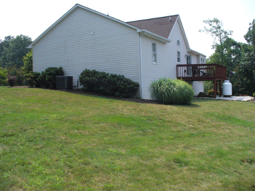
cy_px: 96
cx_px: 128
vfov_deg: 38.7
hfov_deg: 50.1
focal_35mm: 37
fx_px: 273
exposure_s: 1/1300
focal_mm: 6.1
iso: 400
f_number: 5.6
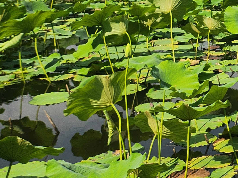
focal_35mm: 90
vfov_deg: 15.4
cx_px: 436
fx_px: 619
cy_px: -75
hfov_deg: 17.4
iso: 50
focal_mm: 5
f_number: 1.8
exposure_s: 1/3143
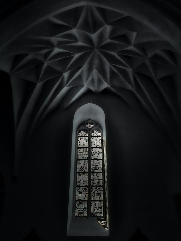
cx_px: 89
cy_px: 114
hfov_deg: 38.7
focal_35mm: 37
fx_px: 258
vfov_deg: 50.1
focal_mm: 22
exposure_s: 1/250
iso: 1250
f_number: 8
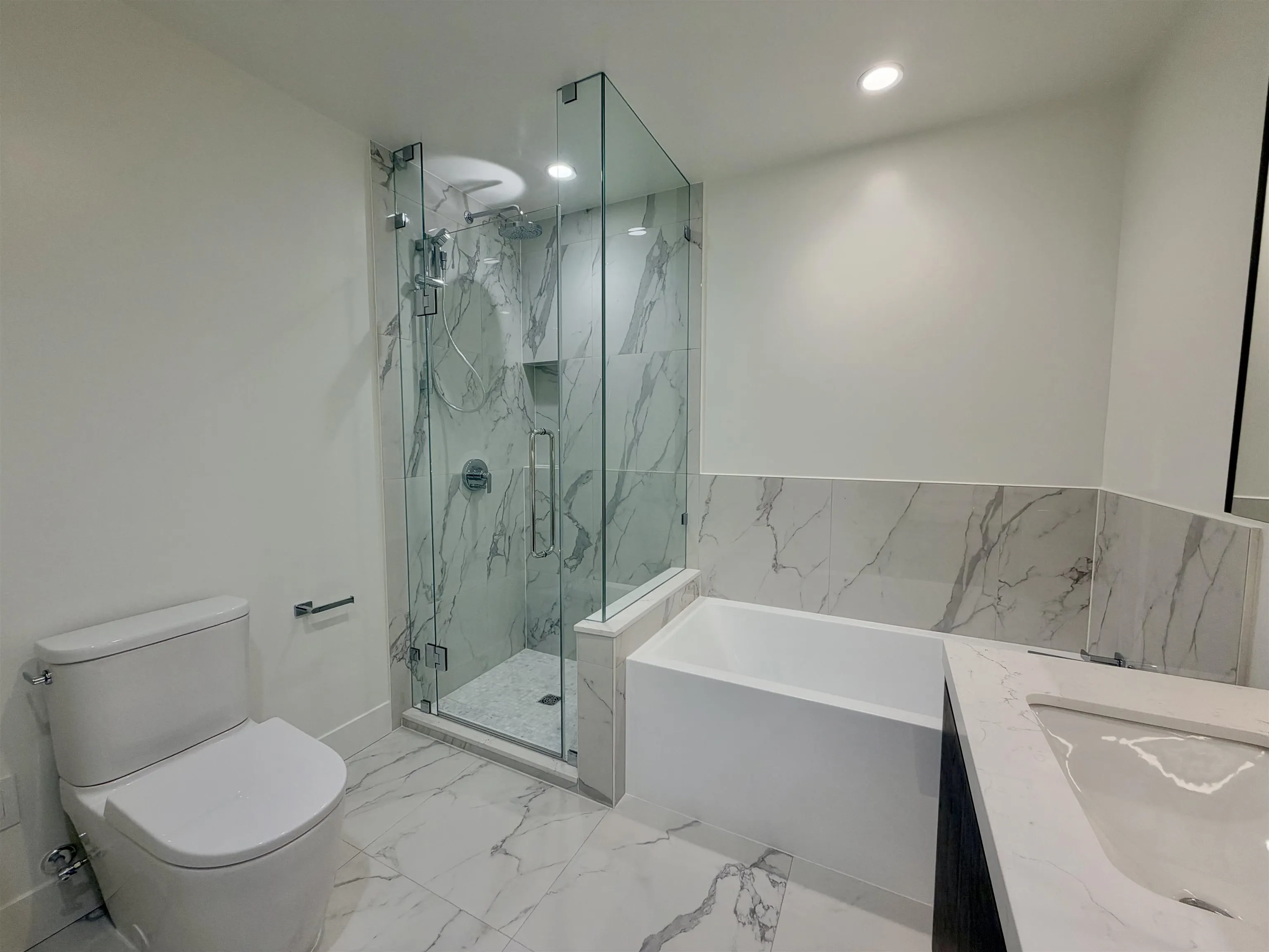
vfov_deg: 85.7
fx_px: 513
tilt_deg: -4.6
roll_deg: -0.2
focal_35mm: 14
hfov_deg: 102.1
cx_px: 634
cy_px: 476
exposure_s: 1/120
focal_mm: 2.22
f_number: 2.2
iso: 100
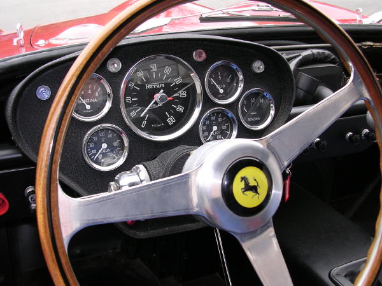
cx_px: 191
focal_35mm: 41
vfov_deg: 35.1
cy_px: 143
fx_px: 452
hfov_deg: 45.8
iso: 100
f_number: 2.9
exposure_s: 1/30
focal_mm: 6.2
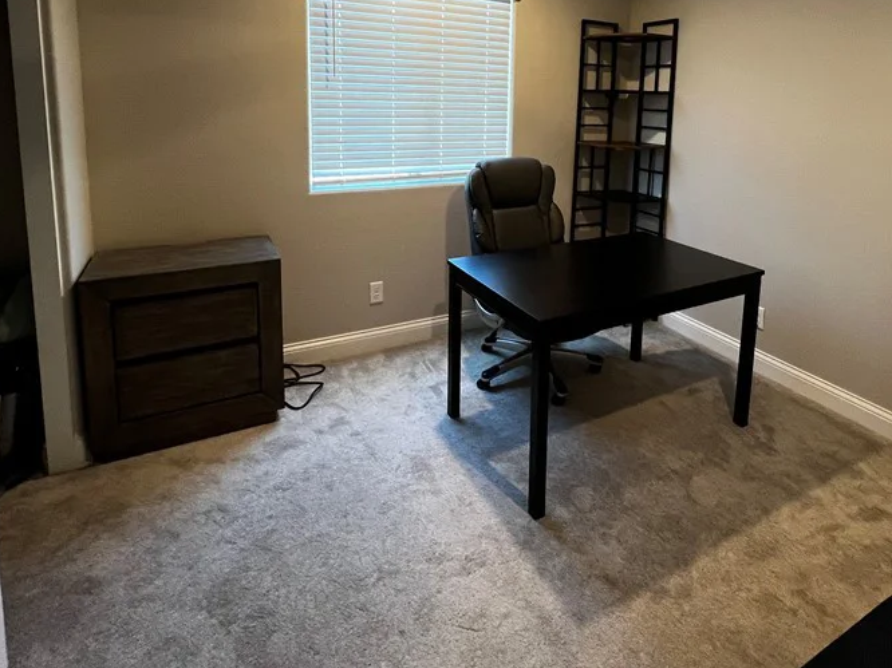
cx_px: 508
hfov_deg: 81.3
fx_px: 515
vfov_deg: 62.2
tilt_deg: -7.8
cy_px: 167
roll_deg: -1.7
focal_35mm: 20
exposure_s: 1/60
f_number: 1.8
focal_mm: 1.57
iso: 250
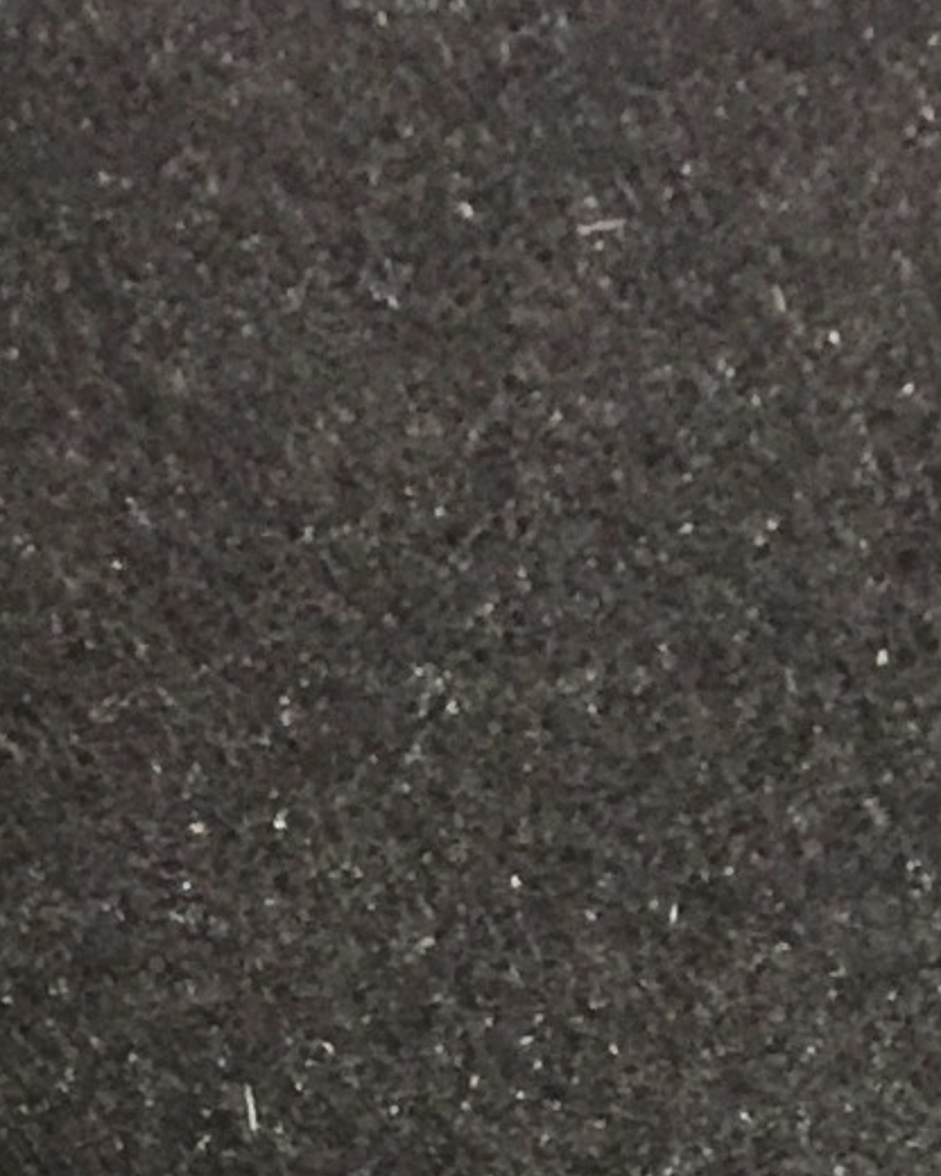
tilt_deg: -69.7
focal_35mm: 145
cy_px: 2499
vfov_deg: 11.7
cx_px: 276
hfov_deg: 10.6
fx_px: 5048
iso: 160
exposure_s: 1/8
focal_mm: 4.15
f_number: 2.2
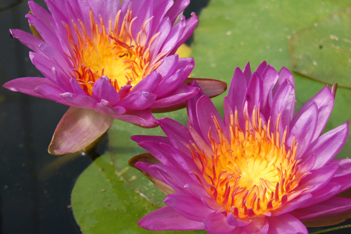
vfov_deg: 16.5
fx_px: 804
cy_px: 117
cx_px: 176
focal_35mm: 82
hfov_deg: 24.6
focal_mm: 55
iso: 200
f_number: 9
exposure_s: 1/320
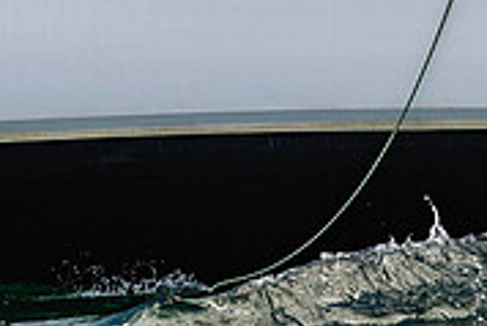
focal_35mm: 537
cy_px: -197
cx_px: 268
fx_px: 7270
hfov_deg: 3.8
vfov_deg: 2.6
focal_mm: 165
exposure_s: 1/1250
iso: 320
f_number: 5.6
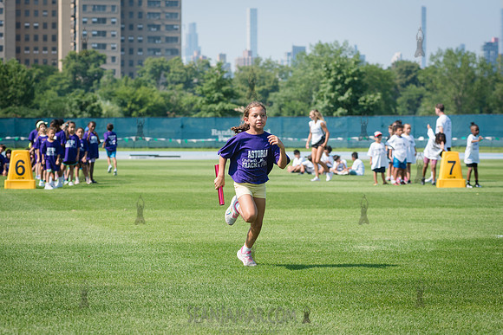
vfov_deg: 12.7
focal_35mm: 108
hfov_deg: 19.0
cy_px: 167
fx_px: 1503
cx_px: 248
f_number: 5
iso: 400
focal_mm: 105
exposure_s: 1/1600
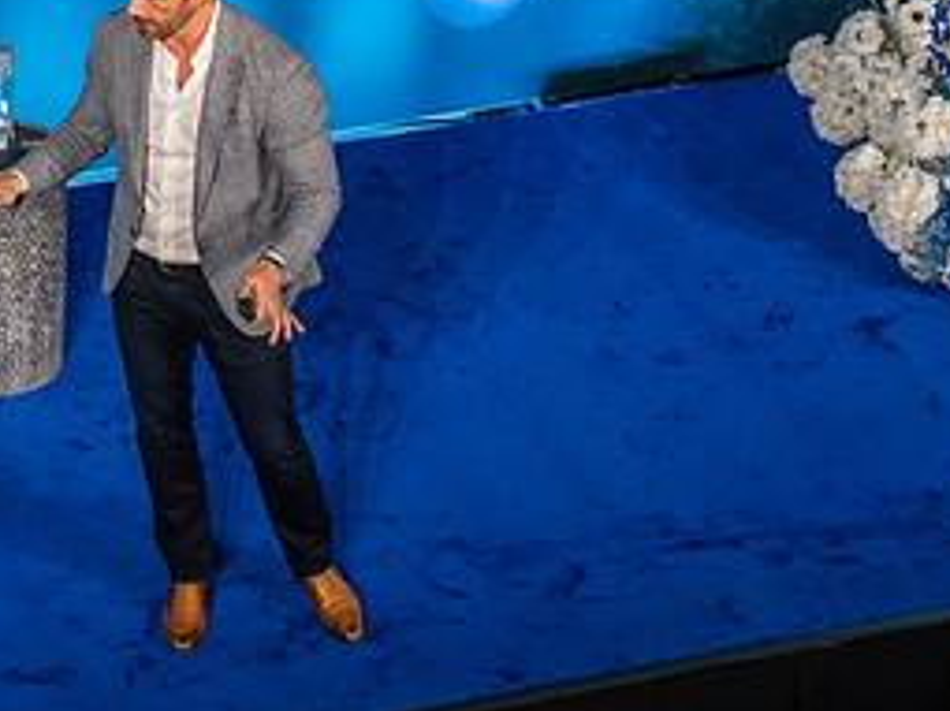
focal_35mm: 153
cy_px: 128
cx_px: -4
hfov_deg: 12.8
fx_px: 4197
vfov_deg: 9.7
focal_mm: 70
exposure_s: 1/200
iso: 2500
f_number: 4.5
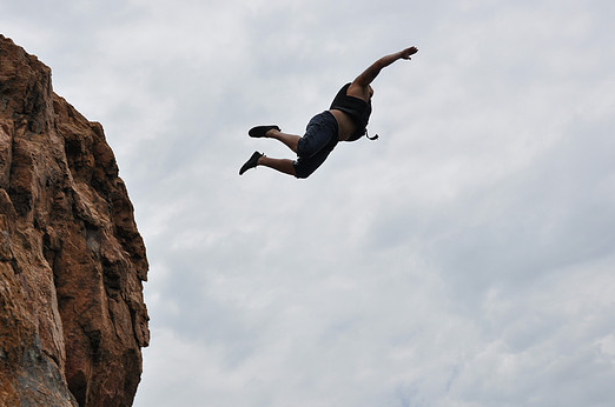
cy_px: 189
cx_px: 310
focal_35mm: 40
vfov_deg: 33.3
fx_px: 682
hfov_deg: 48.5
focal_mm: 24
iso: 200
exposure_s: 1/800
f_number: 8
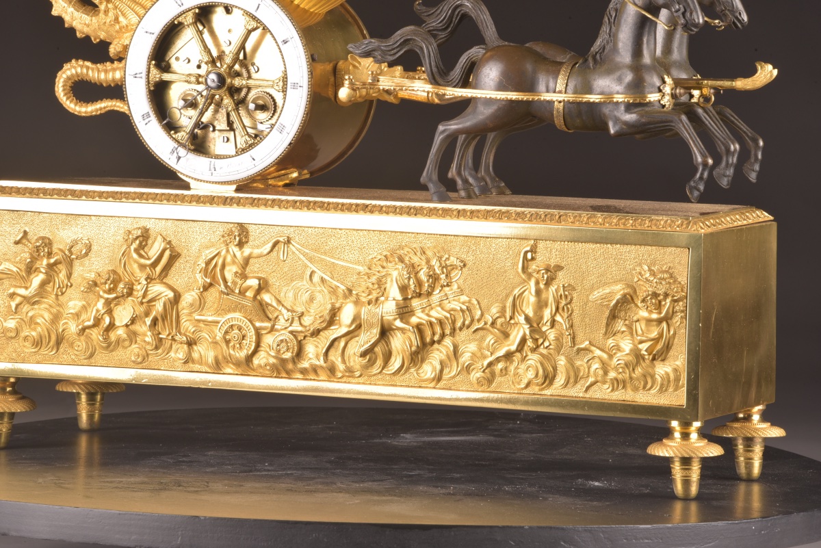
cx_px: 410
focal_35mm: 210
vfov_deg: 6.5
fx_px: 4791
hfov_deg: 9.8
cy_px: 274
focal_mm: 210
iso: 400
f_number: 22
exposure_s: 1/125
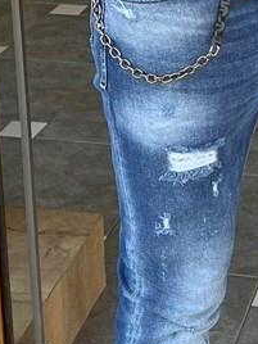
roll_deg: +1.5
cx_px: 184
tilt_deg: -18.7
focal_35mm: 119
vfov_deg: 16.3
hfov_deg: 12.4
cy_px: 37
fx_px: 1183
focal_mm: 5.7
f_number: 1.5
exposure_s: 1/340
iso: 50
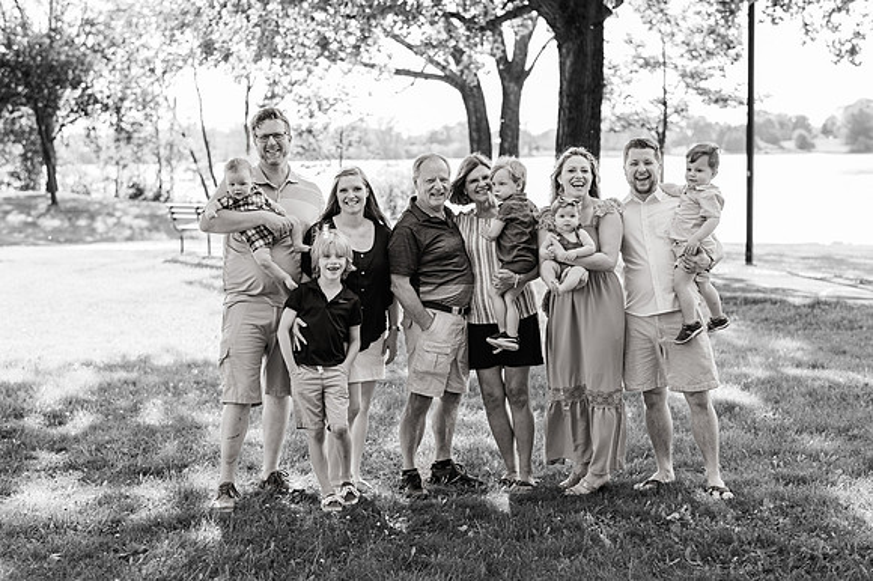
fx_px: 1406
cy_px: 290
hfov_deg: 34.5
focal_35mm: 58
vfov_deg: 23.4
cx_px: 436
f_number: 2.8
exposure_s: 1/500
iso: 200
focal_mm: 58
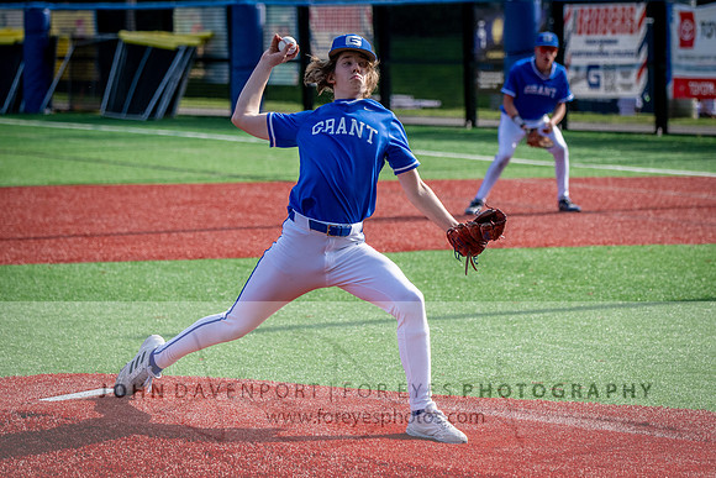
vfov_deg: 5.5
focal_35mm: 250
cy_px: 217
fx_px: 4973
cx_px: 447
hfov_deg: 8.2
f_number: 5.3
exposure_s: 1/2000
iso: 640
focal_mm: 180
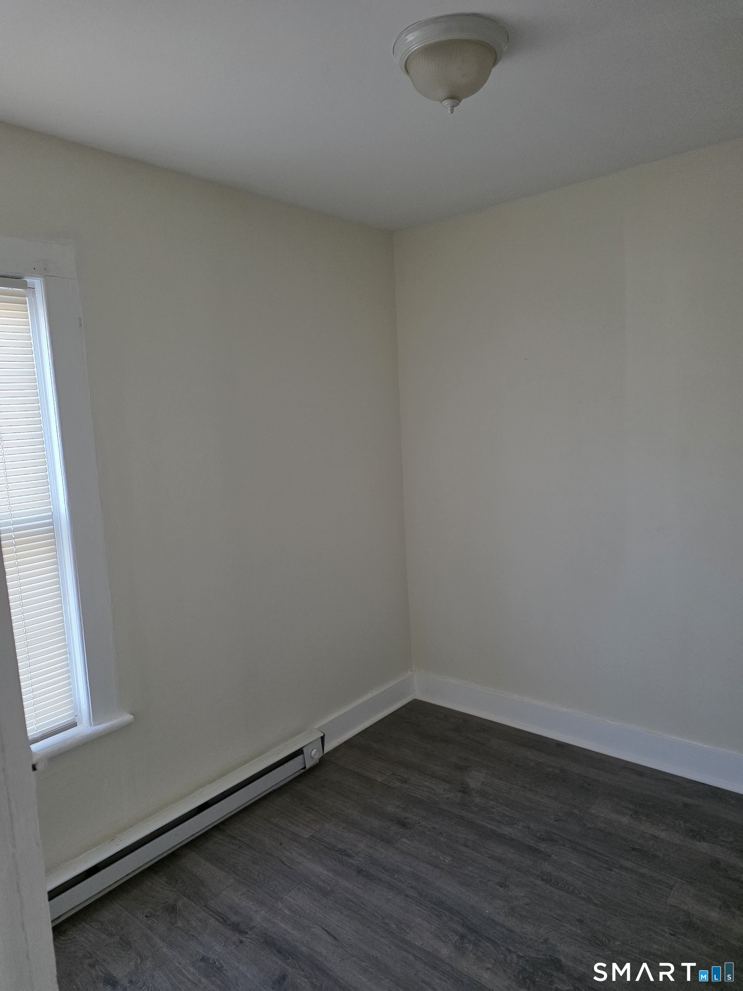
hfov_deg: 58.9
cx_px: 372
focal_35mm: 23
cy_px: 496
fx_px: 658
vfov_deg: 73.9
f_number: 1.7
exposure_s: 1/120
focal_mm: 6.25
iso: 320
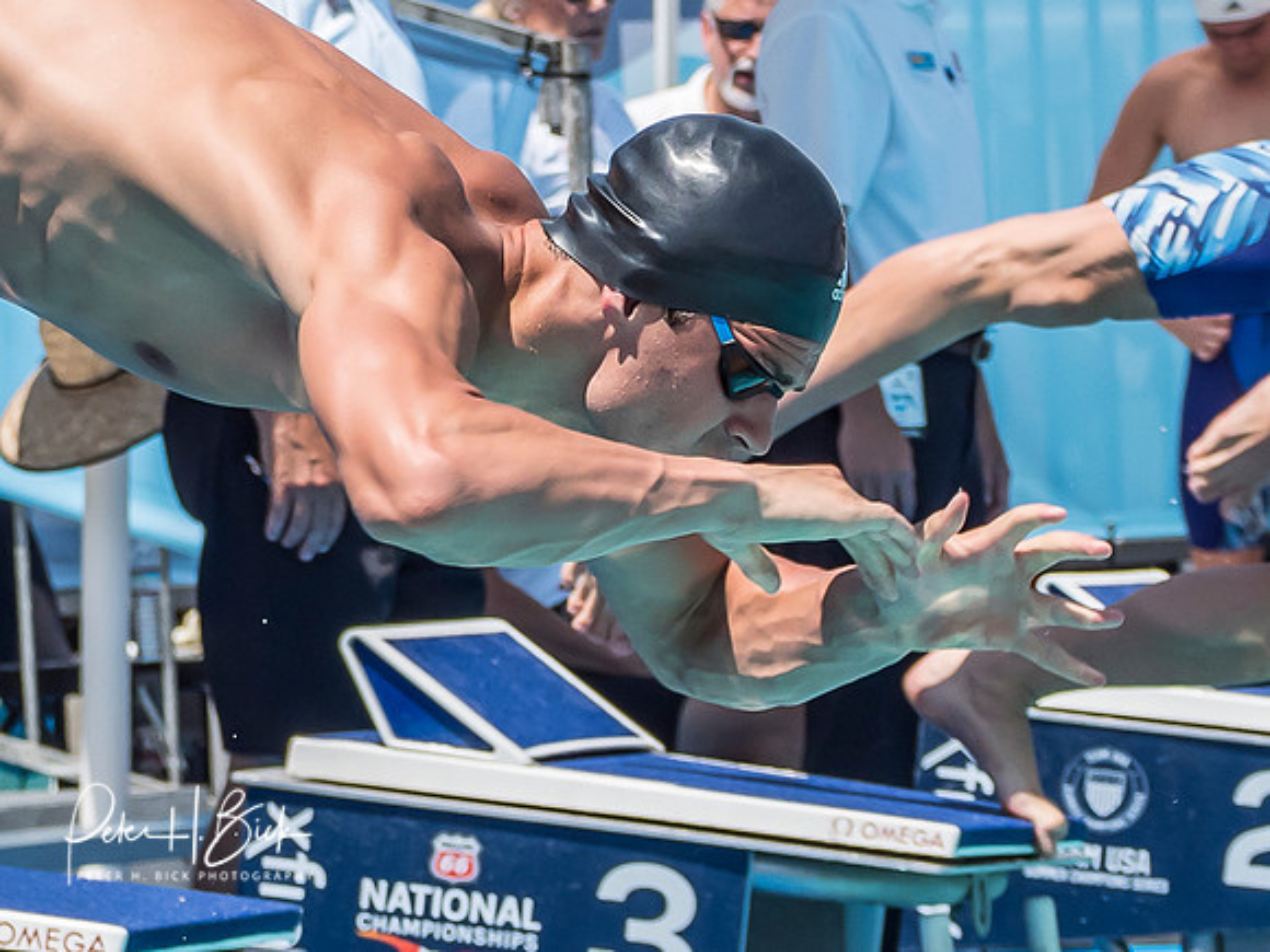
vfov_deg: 3.5
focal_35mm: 425
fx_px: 15600
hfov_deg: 4.7
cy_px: 521
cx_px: 419
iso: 250
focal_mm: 70
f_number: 6.3
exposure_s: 1/1600
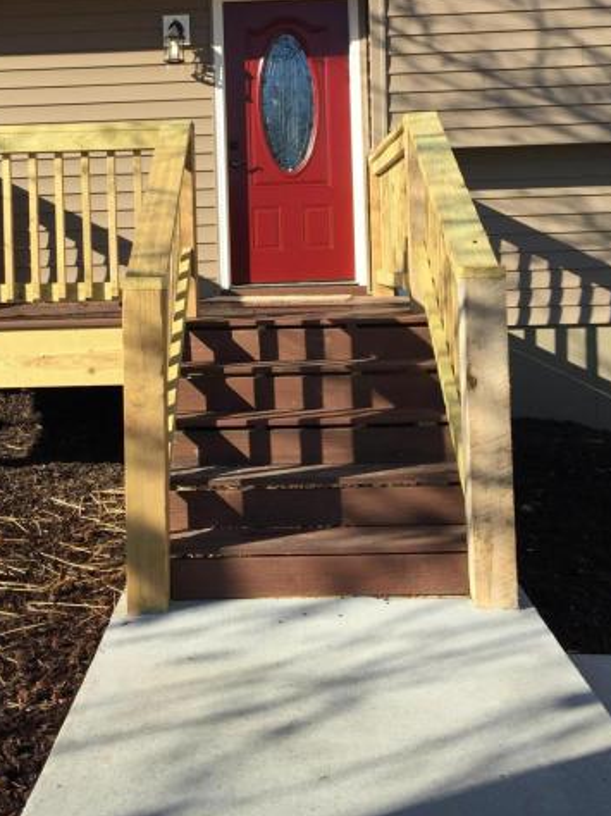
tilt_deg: +0.0
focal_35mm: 47
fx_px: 1107
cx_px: 224
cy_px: 269
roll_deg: +0.5
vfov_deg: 39.9
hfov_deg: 30.7
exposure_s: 1/1130
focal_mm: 4.15
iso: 32
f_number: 2.2
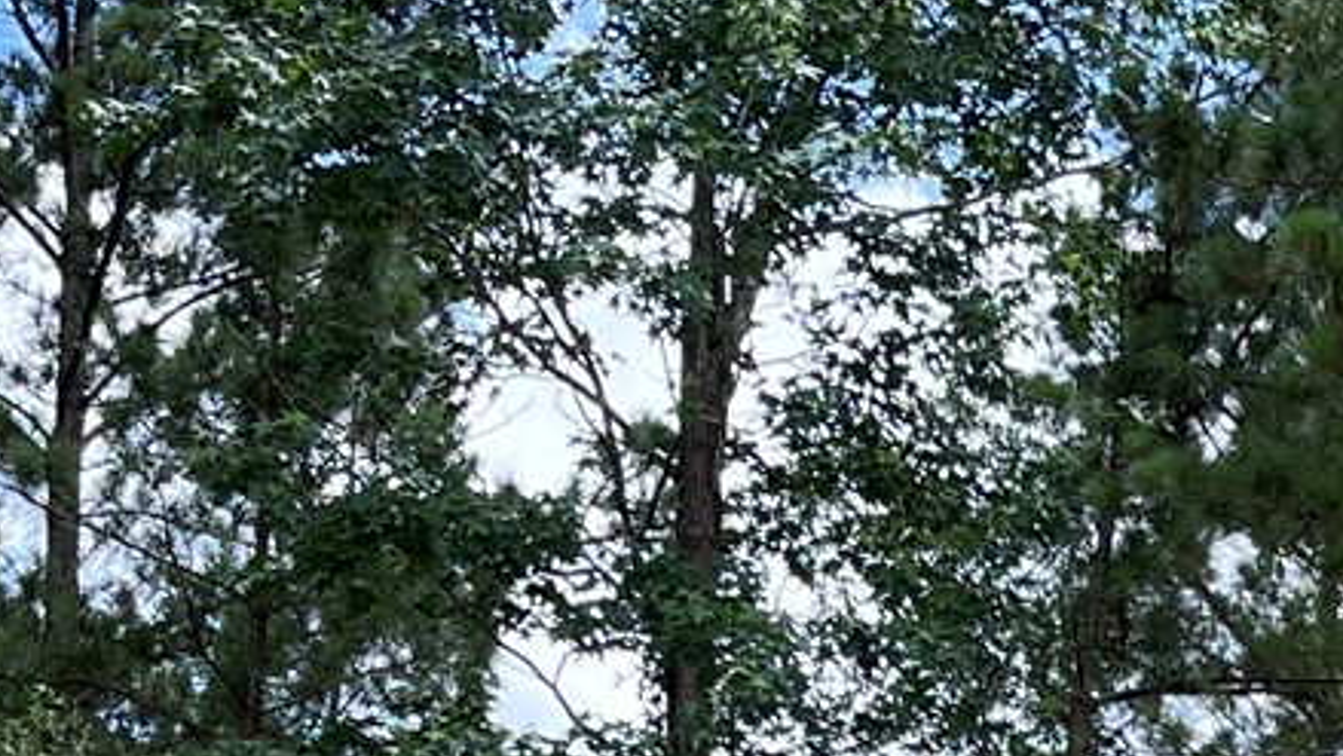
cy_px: 1598
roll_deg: -0.7
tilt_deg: +5.6
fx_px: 4701
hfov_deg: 15.1
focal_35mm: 132
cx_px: 1985
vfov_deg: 8.6
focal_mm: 5.1
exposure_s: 1/1066
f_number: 1.6
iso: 50
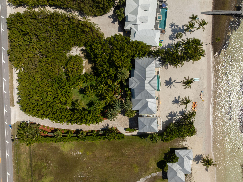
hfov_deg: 71.6
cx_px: 122
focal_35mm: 24
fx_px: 168
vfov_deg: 56.8
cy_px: 91
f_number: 10
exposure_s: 1/500
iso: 100
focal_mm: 12.29
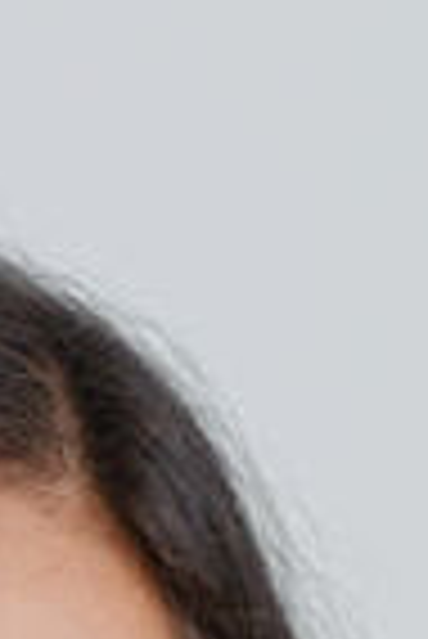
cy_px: 2133
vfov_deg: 3.3
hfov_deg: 2.3
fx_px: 10815
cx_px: -680
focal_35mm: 608
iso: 100
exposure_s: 1/200
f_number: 3.2
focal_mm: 85
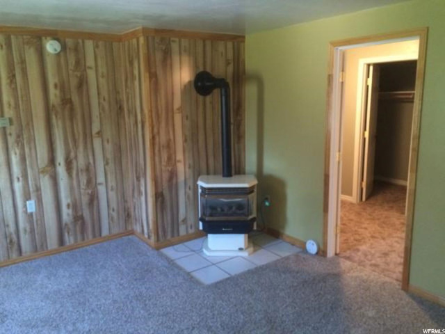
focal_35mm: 29
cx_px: 222
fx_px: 373
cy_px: 167
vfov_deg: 48.2
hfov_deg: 61.7
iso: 320
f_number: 2.2
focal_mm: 4.15
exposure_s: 1/15
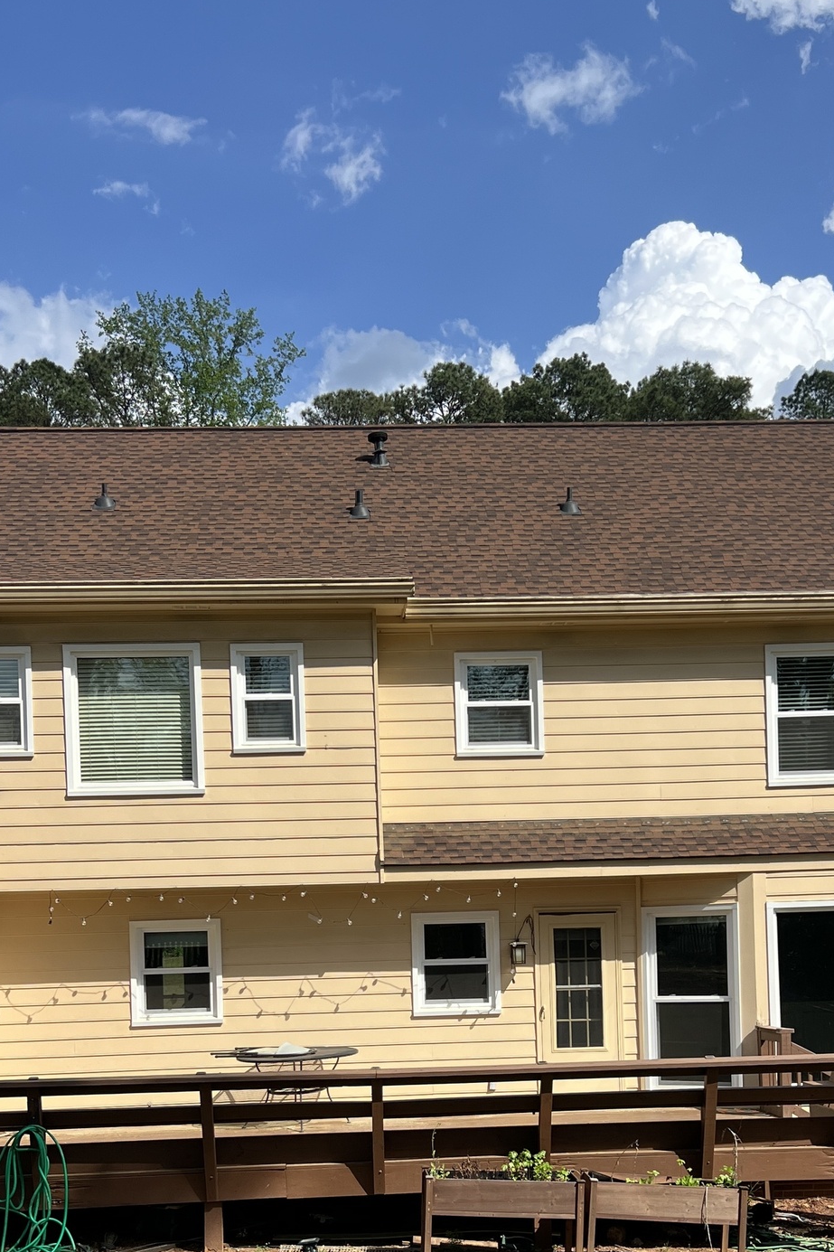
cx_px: 423
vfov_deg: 42.5
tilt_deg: +2.8
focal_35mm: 45
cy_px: 918
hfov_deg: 29.9
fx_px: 1564
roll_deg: +1.7
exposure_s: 1/4630
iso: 50
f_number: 1.5
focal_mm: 5.7
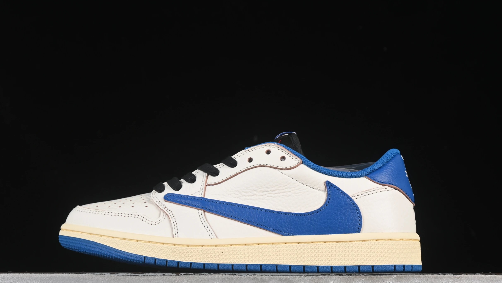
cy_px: 161
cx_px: 242
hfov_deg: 25.6
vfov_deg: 14.6
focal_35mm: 83
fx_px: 1105
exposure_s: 1/80
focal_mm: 50
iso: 160
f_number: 8
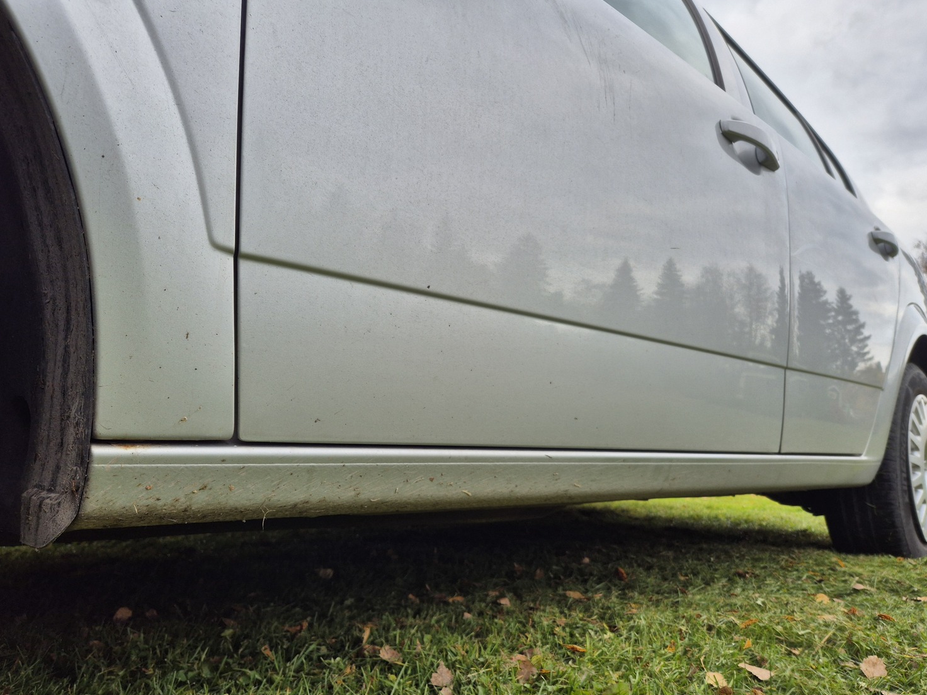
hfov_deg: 69.4
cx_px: 443
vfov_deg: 54.8
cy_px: 376
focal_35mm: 25
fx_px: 669
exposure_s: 1/445
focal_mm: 5.4
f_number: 1.8
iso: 25
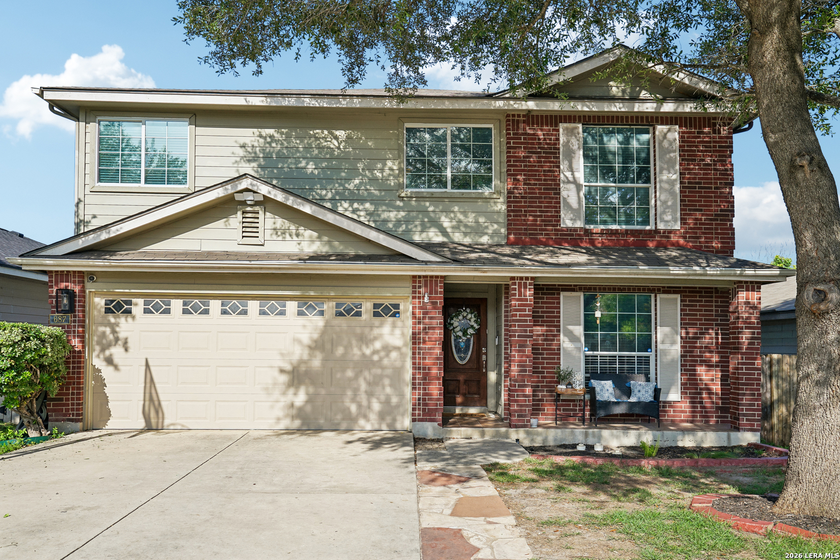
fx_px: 677
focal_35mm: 29
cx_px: 420
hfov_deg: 63.7
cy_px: 280
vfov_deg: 45.0
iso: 200
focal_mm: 29
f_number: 8
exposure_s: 1/400
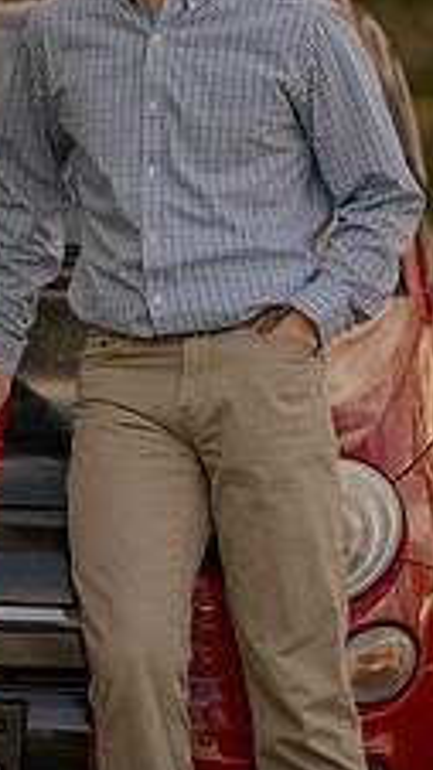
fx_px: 3616
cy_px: 160
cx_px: 188
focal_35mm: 177
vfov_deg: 12.1
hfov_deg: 6.9
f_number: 1.4
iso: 100
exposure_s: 1/800
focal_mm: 85
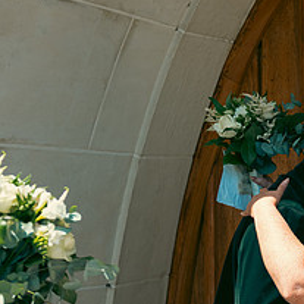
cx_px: 379
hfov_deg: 15.6
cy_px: 175
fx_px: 1063
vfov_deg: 16.3
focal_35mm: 107
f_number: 3.5
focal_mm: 45
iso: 100
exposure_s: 1/500
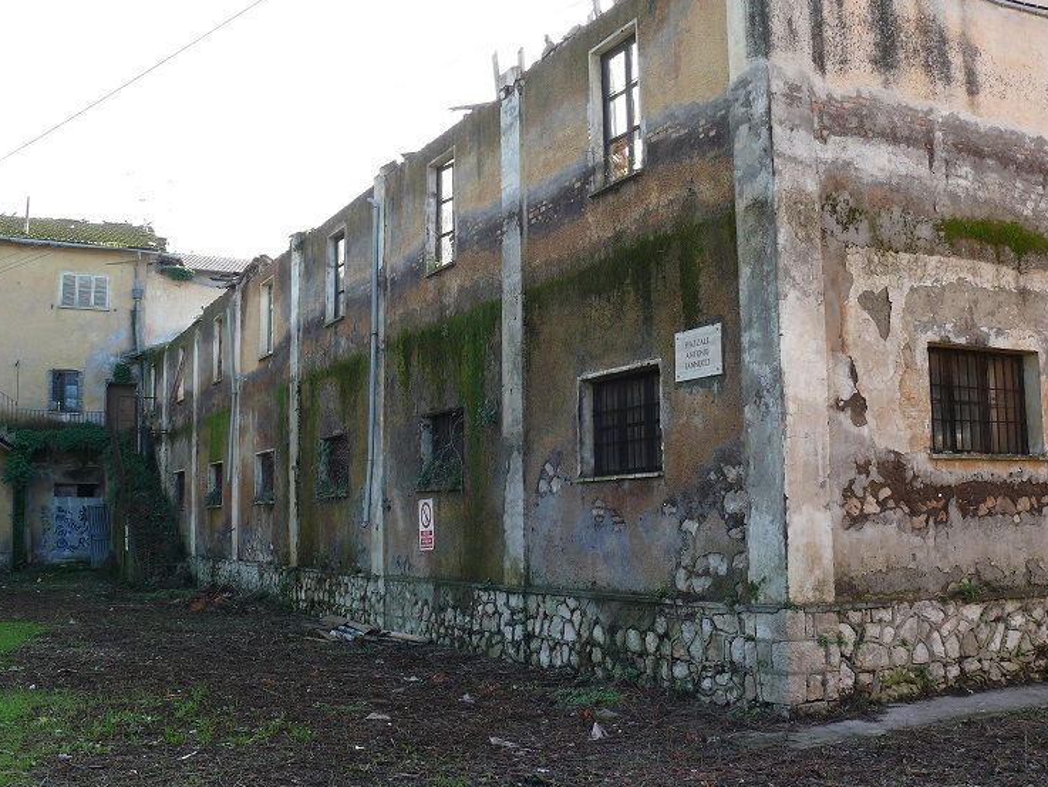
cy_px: 390
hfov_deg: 47.8
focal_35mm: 39
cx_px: 477
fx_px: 1181
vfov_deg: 36.8
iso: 100
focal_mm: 7.4
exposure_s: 1/160
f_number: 4
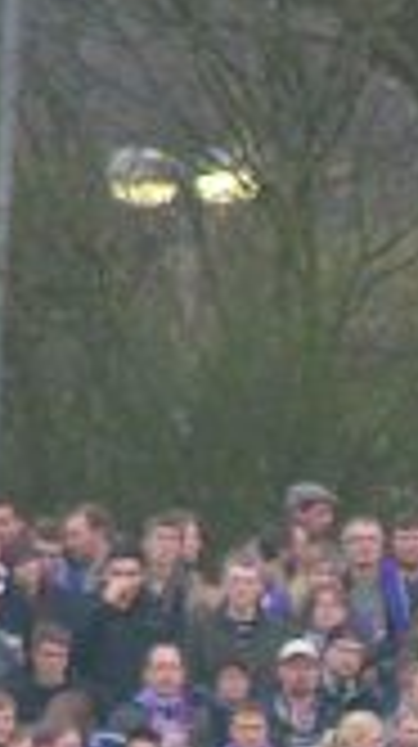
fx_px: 33837
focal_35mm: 1712
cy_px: 486
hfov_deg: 0.7
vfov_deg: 1.3
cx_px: 787
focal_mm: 49.8
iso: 200
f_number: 3.5
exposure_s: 1/125
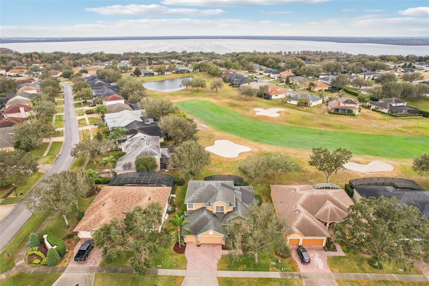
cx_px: 214
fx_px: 262
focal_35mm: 22
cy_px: 143
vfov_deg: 57.2
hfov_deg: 78.6
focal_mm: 8.4
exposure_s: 1/350
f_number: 2.8
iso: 150
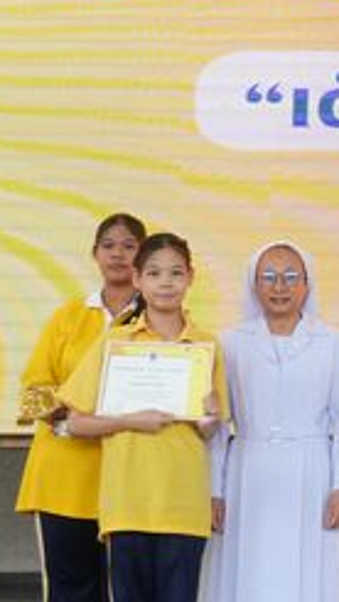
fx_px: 1596
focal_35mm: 100
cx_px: 594
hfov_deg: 11.3
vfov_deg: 21.3
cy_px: 194
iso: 1600
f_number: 4.5
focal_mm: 26
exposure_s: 1/200
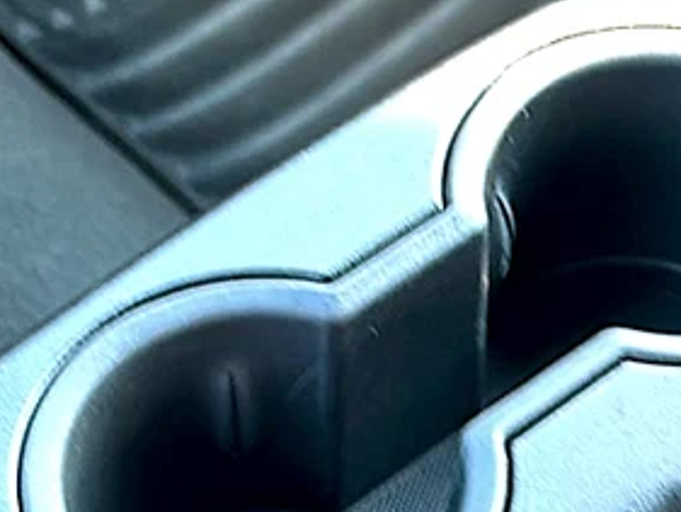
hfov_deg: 19.3
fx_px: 2008
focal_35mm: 102
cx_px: 322
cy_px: 528
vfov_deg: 14.3
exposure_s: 1/40
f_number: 1.78
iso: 125
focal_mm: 6.86
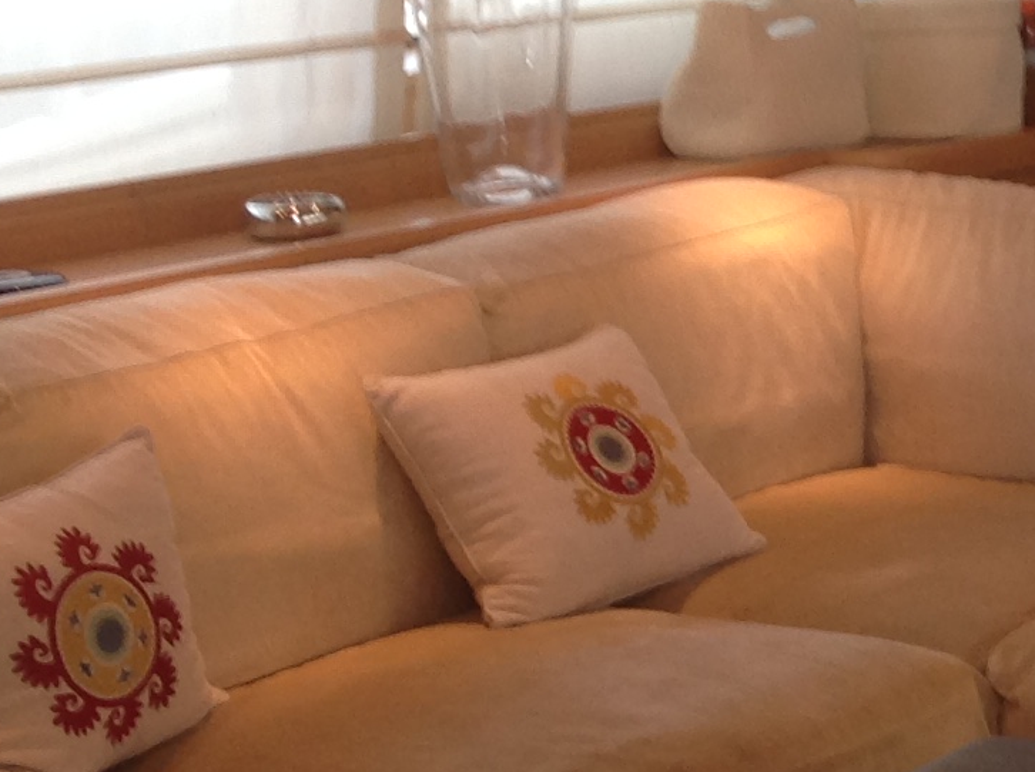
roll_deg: -0.7
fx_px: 3731
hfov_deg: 14.8
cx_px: 1484
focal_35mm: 125
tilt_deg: -12.8
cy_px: 447
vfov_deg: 11.8
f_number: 2.4
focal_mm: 4.28
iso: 50
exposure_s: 1/24
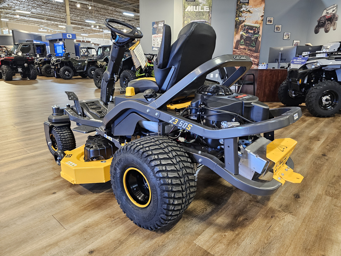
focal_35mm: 23
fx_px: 227
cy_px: 128
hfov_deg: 73.9
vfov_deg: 58.9
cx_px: 170
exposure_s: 1/60
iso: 640
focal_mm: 6.3
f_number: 1.7
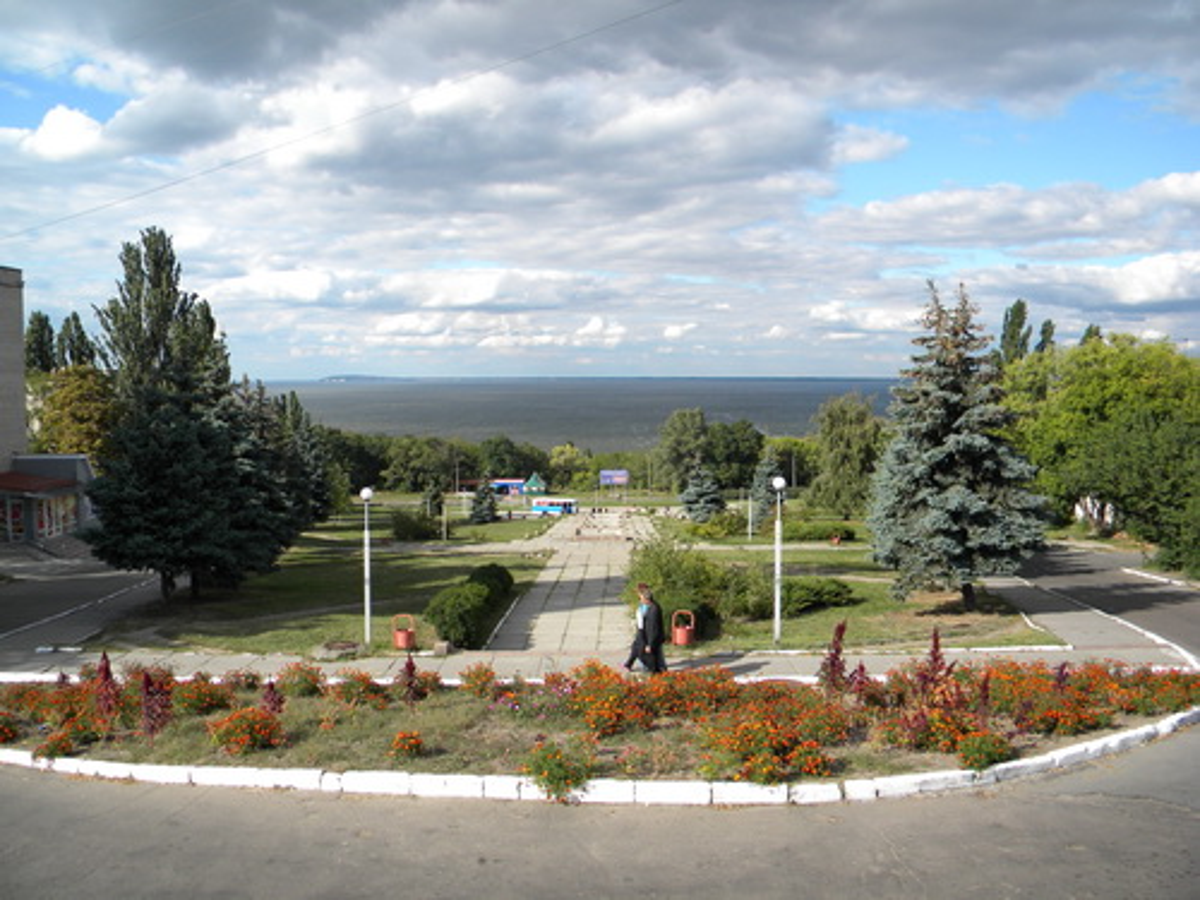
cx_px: 600
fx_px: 971
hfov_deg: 63.4
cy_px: 450
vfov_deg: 49.7
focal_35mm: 28
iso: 80
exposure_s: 1/675
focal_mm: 5
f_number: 3.5
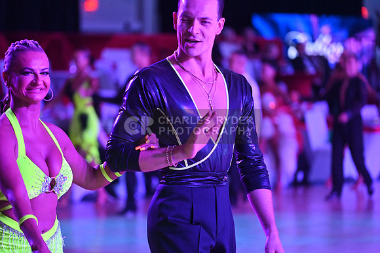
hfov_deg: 11.7
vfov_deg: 7.9
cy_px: 126
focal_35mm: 175
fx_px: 1848
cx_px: 190
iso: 4000
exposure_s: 1/400
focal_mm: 175
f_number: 4
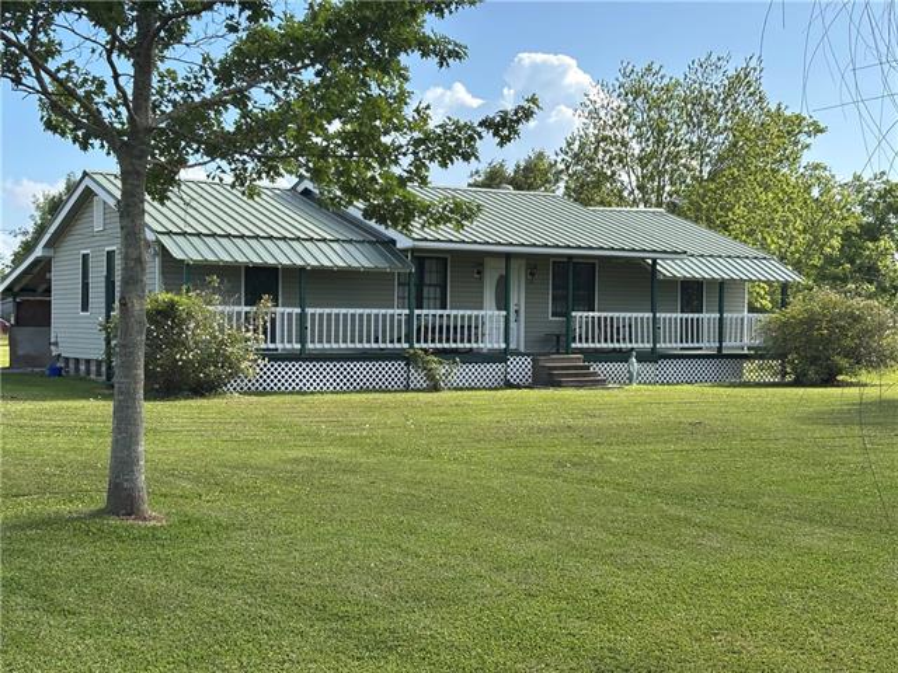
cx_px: 449
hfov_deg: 36.8
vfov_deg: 28.0
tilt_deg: -1.4
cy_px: 336
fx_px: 1349
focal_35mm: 52
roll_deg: -0.9
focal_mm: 5.96
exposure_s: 1/1233
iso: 32
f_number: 1.6
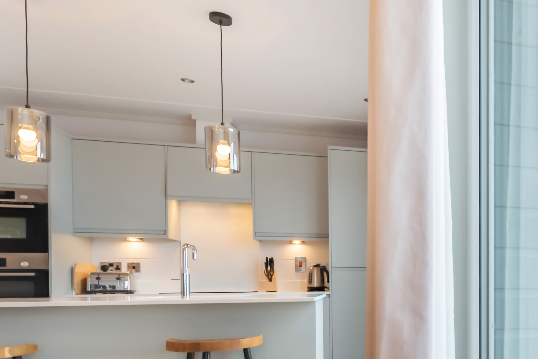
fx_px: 478
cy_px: 262
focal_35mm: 32
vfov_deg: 40.2
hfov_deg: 48.5
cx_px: 536
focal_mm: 14
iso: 100
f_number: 8
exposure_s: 1/500
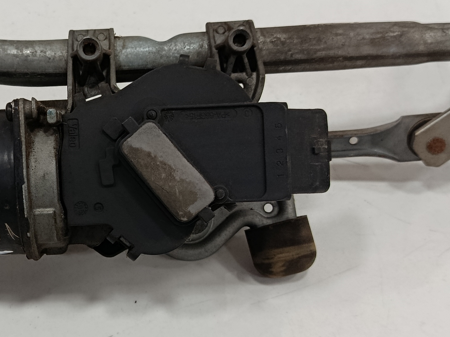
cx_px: 112
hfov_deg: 31.1
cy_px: 187
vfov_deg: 24.0
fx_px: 793
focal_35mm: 61
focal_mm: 5.24
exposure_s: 1/100
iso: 915
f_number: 1.7
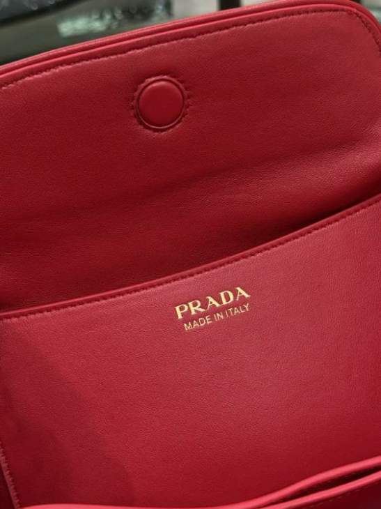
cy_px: 254
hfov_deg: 30.2
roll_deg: +5.1
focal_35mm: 48
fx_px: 705
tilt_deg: -42.4
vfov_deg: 39.7
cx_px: 190
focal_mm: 6.76
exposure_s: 1/50
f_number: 1.78
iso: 100
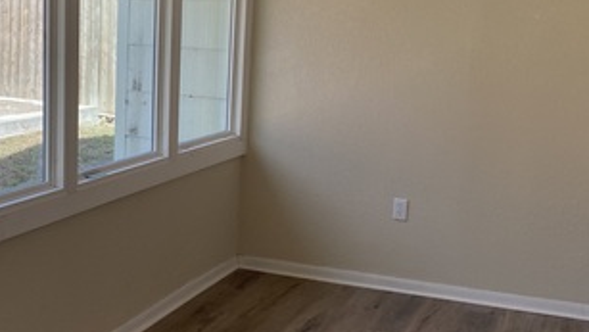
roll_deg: -2.0
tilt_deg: -9.3
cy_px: 130
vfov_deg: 20.4
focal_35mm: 59
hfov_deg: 34.7
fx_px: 922
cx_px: 150
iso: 32
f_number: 1.8
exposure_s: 1/405
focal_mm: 4.25
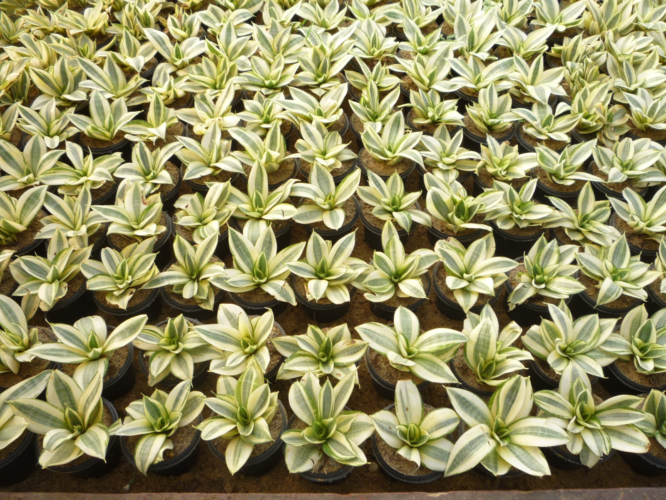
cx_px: 333
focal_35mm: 30
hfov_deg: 60.0
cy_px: 250
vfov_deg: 46.8
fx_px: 577
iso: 100
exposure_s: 1/50
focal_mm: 5.2
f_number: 3.3
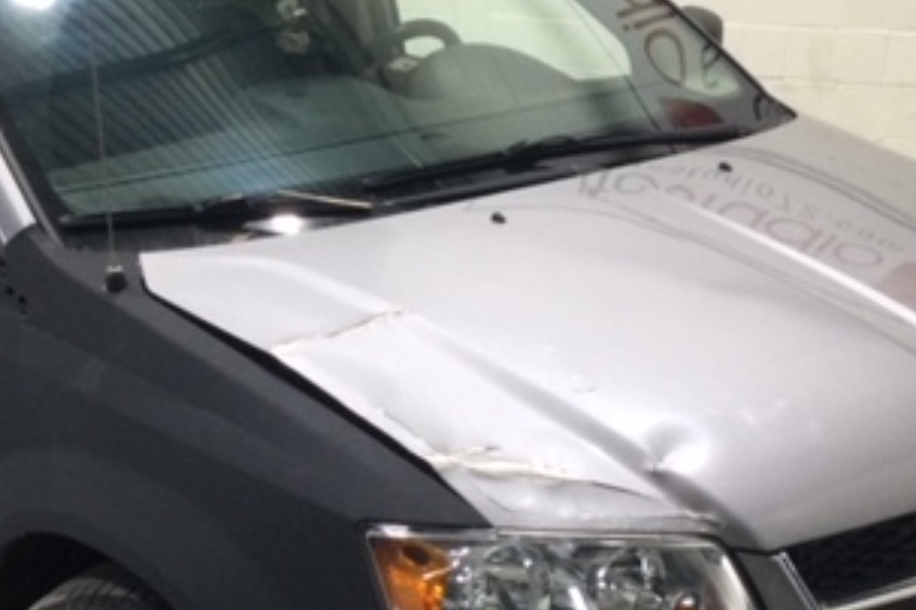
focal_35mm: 68
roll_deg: +1.0
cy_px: 411
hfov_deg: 29.5
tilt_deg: -17.7
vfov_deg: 19.9
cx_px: 326
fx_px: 1730
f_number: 2.4
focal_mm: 3.3
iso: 64
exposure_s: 1/30
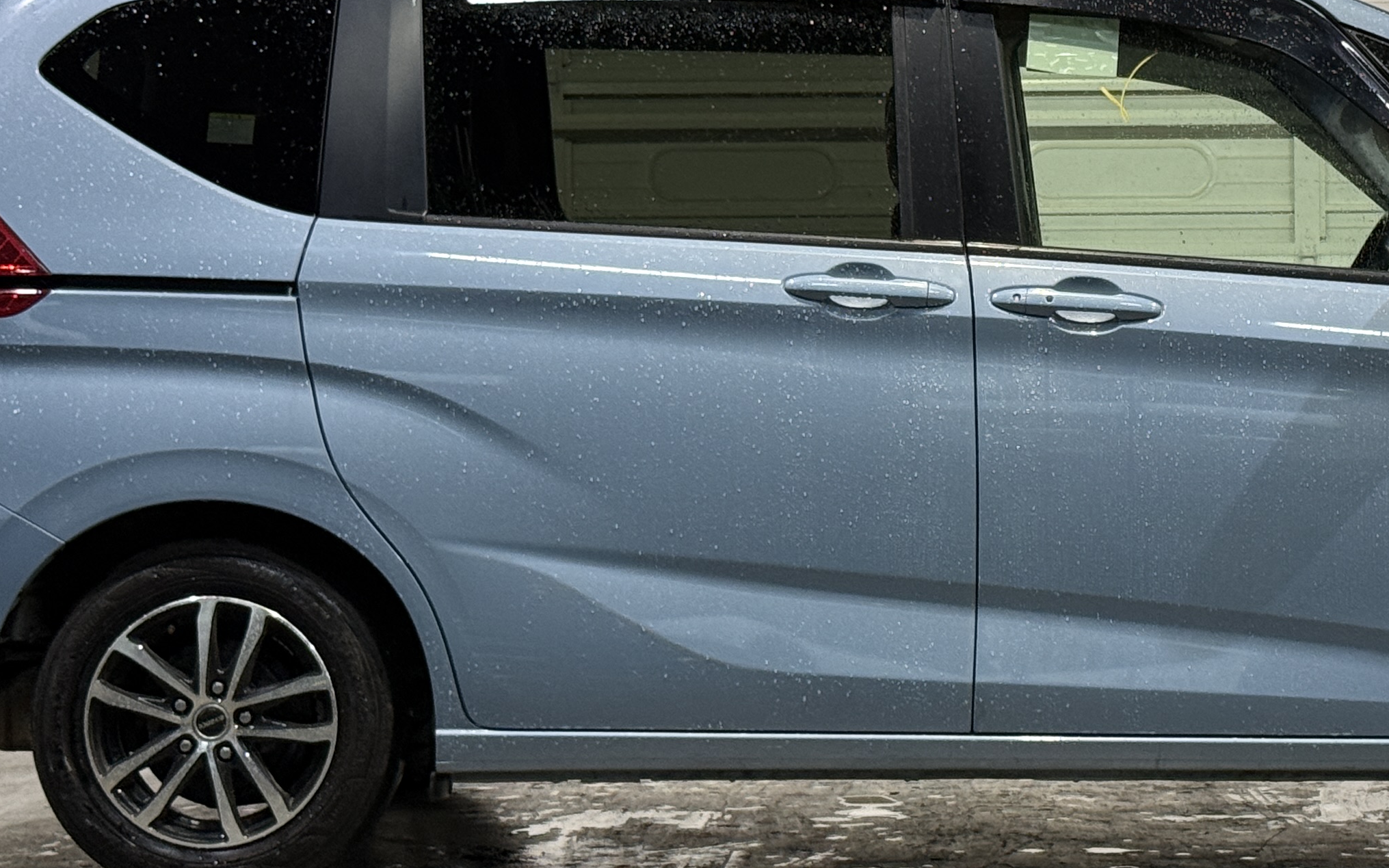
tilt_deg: -0.7
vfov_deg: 12.9
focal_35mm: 101
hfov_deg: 20.4
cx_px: 1048
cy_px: 379
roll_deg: +0.4
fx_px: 3823
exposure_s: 1/60
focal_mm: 6.76
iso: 125
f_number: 1.78
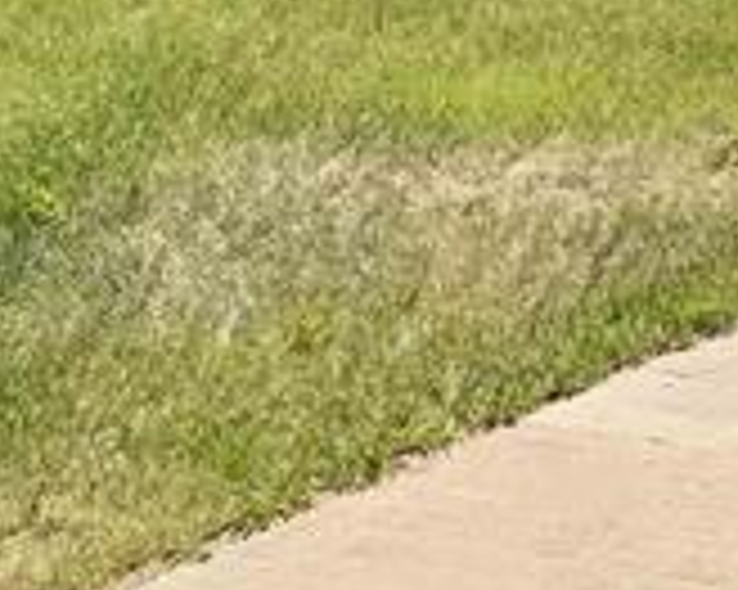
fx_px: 3864
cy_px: -437
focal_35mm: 177
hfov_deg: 10.7
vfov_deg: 8.4
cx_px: 968
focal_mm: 3
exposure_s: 1/3322
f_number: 1.8
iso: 16
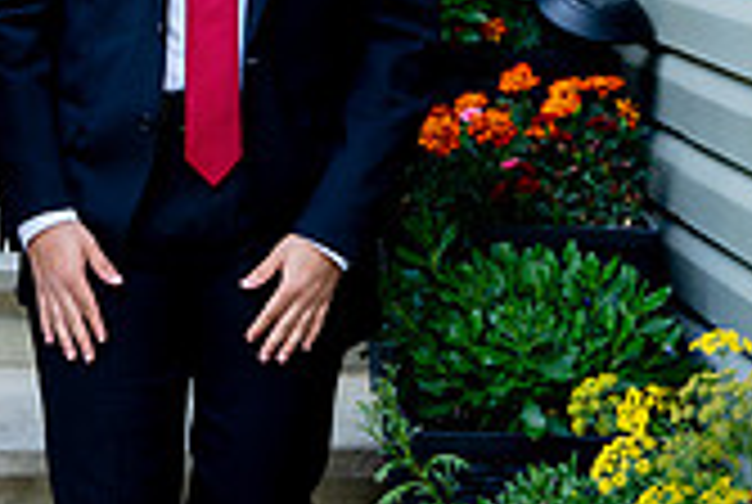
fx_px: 2971
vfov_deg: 9.6
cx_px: 104
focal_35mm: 142
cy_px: -47
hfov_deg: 14.3
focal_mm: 41
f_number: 2
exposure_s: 1/250
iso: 160
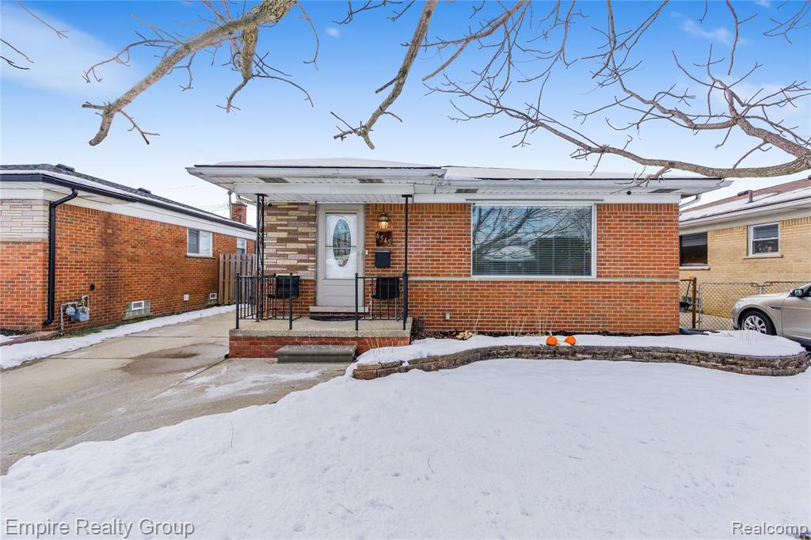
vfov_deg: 73.7
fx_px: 360
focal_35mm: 16
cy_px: 270
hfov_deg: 96.8
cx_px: 406
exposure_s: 1/1000
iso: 400
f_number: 8
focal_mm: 16
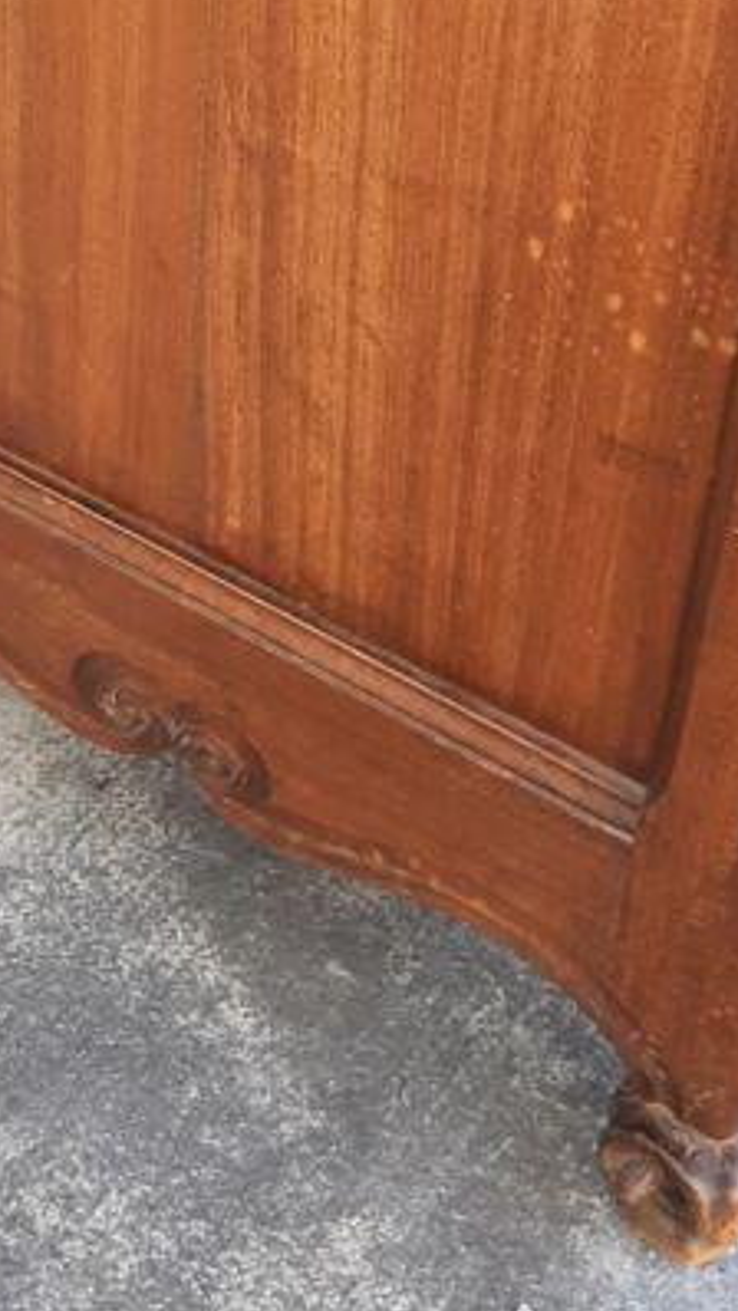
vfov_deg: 34.6
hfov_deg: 21.1
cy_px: 132
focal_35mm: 57
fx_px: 1982
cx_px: 422
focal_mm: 3.93
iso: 40
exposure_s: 1/170
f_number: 1.7
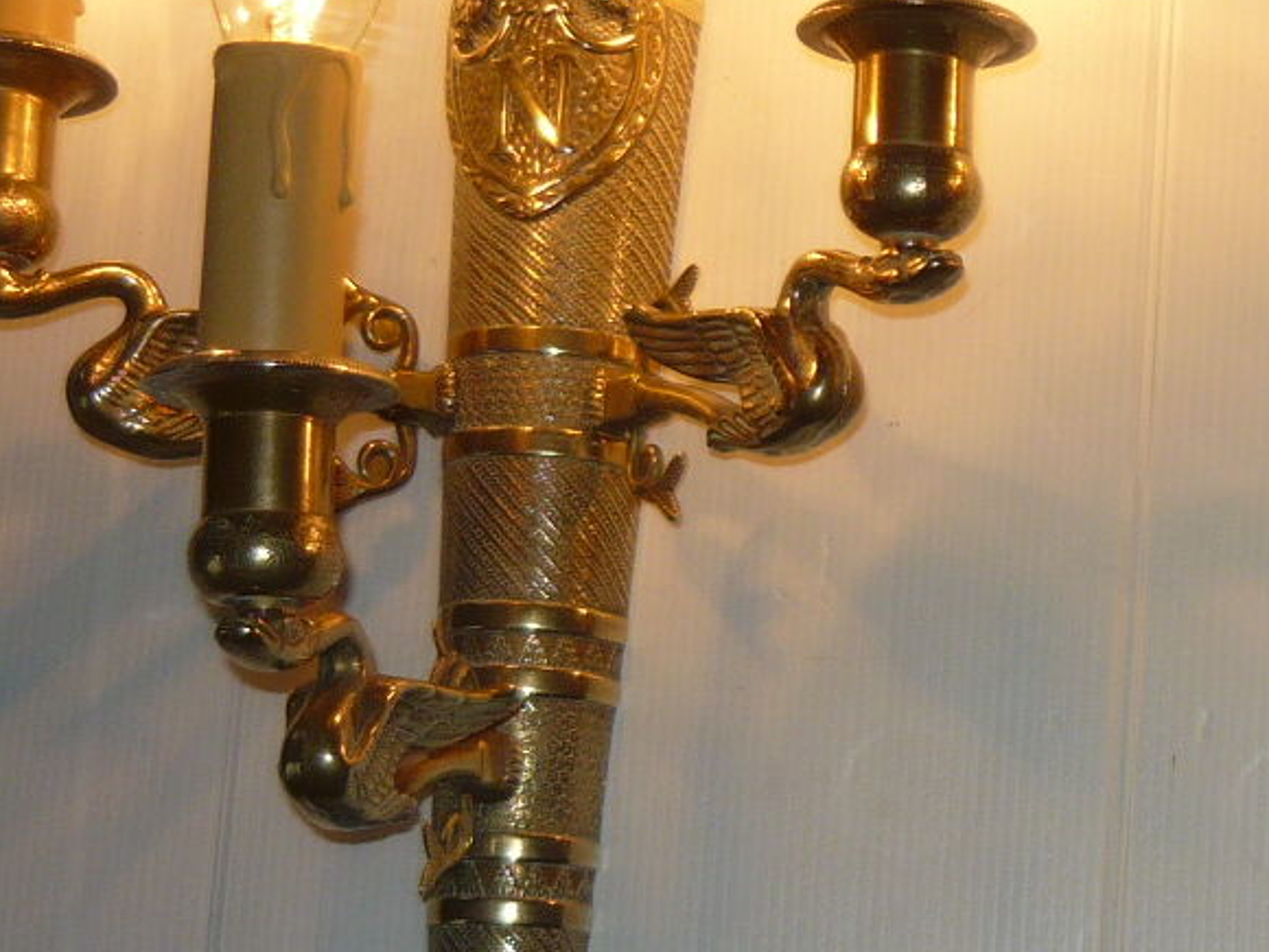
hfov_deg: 20.3
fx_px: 3336
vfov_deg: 16.2
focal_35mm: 91
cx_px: 1468
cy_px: 357
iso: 100
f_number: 2.8
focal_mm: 5.5
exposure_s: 1/160
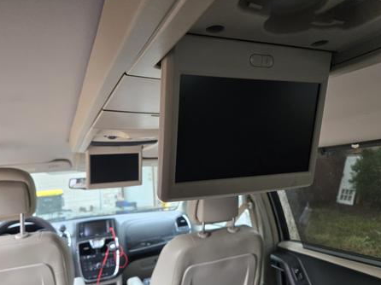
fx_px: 286
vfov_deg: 53.0
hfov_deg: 67.3
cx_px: 182
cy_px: 142
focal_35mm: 26
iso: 400
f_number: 1.8
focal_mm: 5.4
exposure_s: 1/120
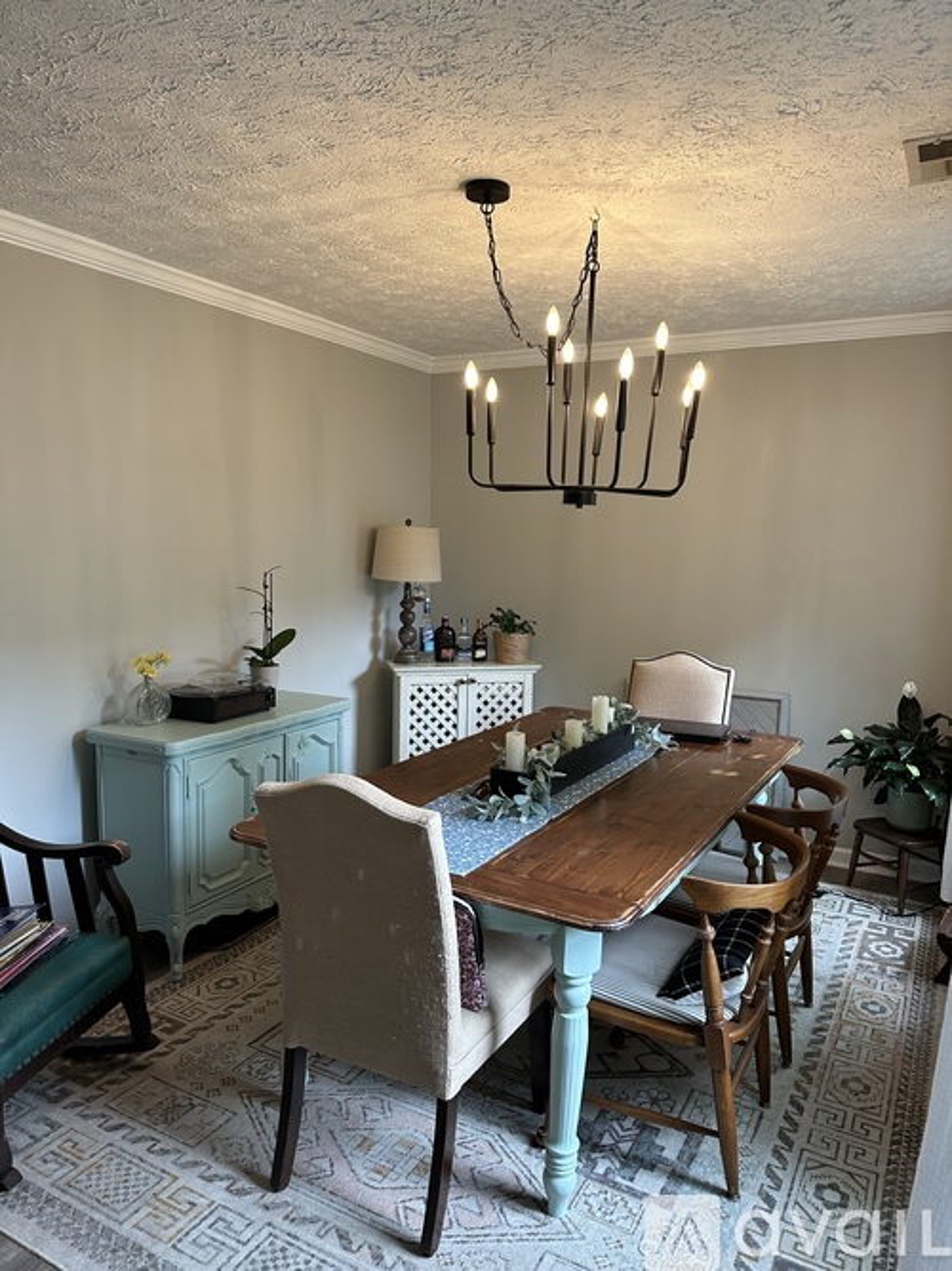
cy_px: 636
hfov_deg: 56.8
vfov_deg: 71.6
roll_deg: -1.4
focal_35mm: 24
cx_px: 476
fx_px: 880
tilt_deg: -6.6
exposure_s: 1/120
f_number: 1.78
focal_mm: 6.86
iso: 160
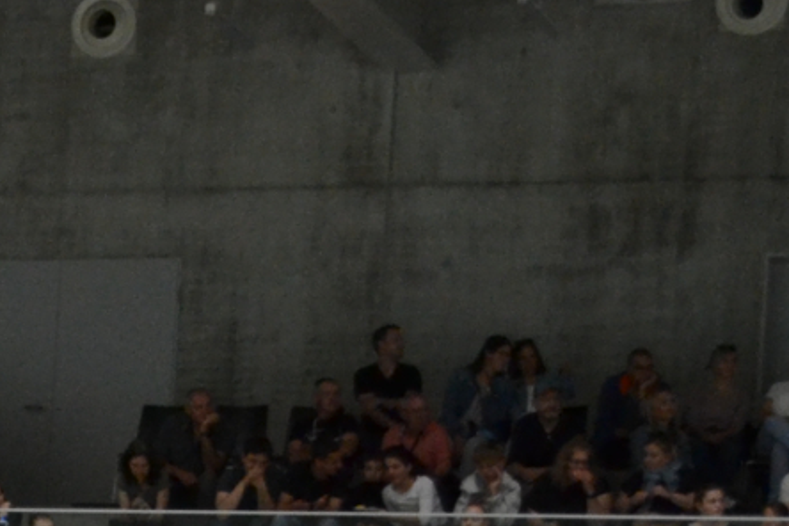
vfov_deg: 7.3
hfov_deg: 10.7
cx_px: -633
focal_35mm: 180
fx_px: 3945
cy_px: 1083
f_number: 4.2
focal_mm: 26
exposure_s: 1/500
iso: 1400
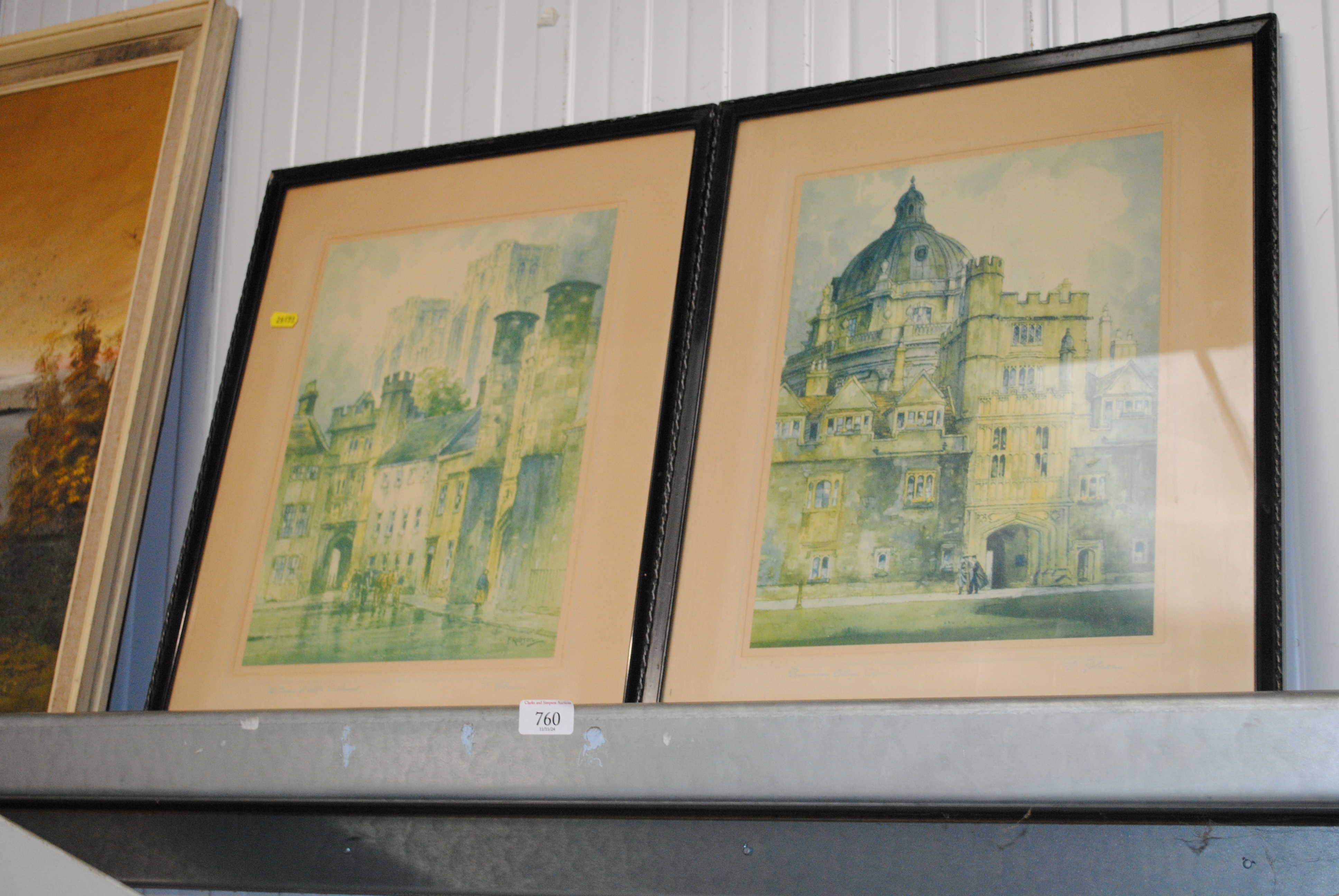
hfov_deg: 37.8
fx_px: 1955
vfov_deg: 25.8
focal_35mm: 52
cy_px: 448
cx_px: 670
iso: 800
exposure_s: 1/60
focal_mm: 35
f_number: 5
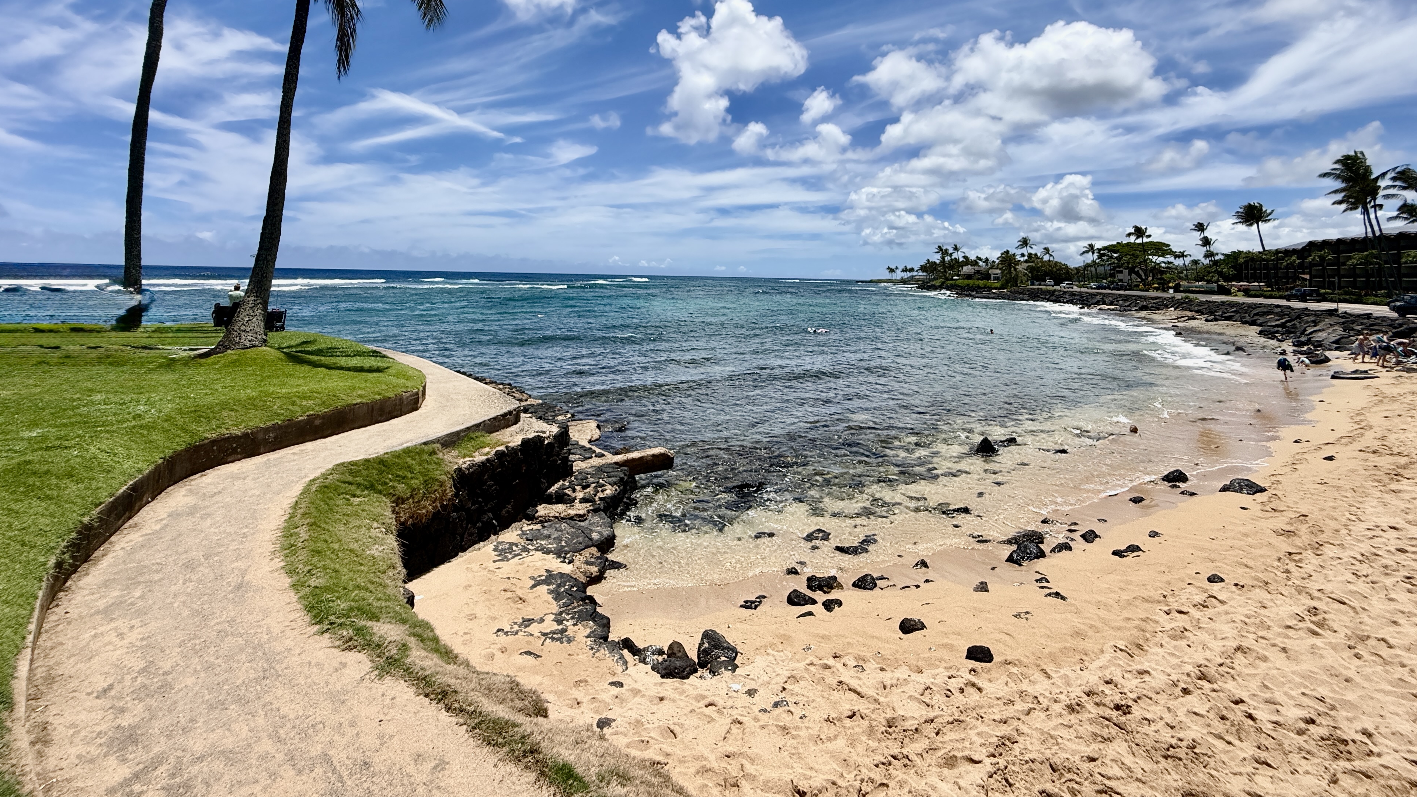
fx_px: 601
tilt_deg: +3.3
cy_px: 249
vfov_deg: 64.8
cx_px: 735
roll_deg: -1.9
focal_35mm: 16
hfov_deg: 99.3
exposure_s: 1/2320
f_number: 2.2
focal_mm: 2.22
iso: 50
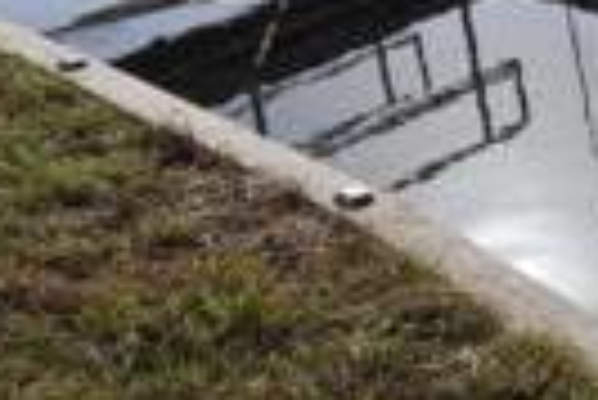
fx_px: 1497
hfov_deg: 21.7
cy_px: 112
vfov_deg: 15.2
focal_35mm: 90
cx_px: 620
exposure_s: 1/1600
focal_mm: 4.3
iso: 100
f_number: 3.3
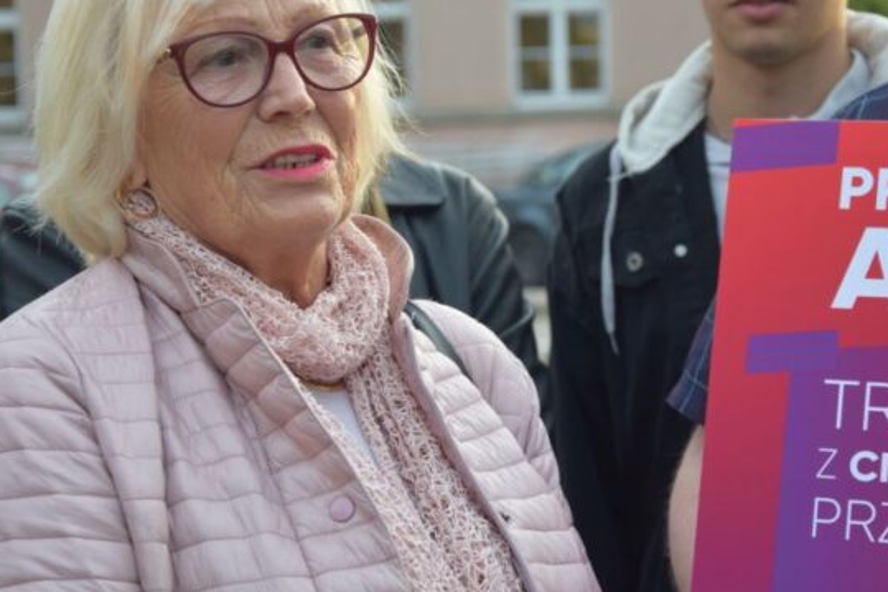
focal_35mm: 141
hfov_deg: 14.6
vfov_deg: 9.7
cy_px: 251
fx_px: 3477
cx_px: 412
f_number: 5.6
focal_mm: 66
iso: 400
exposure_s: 1/125
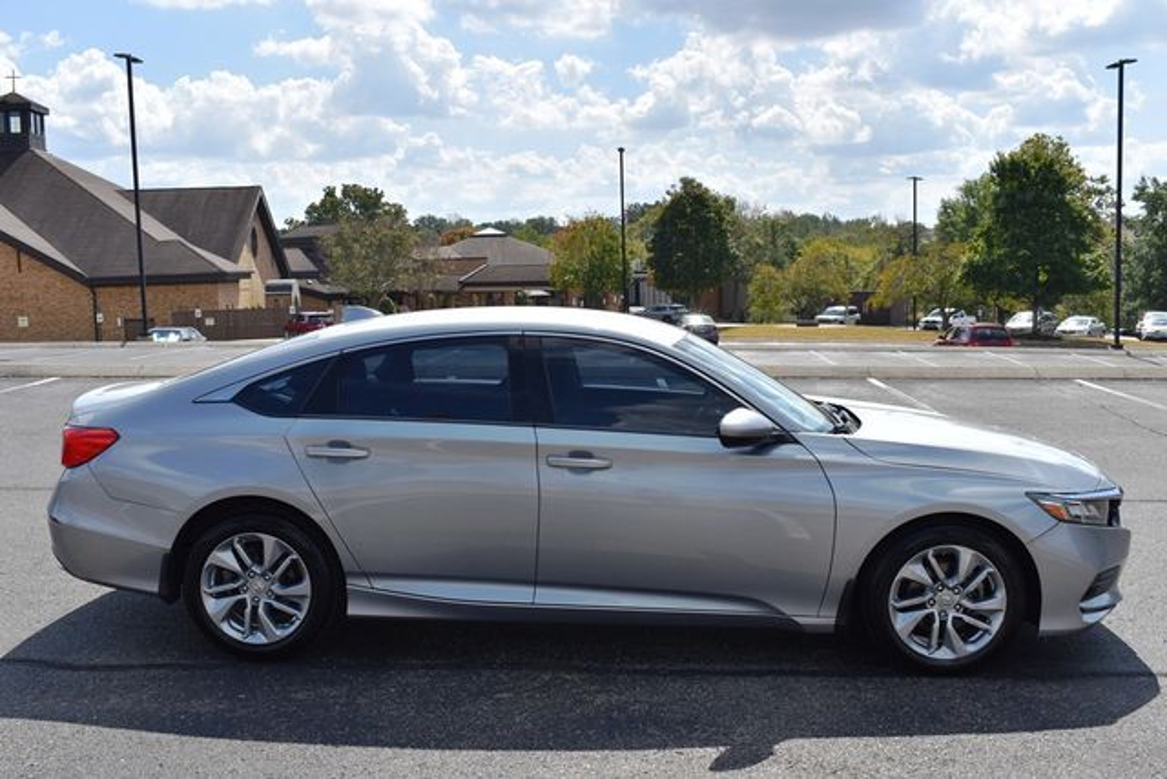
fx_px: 1167
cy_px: 390
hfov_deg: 53.1
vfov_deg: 36.9
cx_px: 584
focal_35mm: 36
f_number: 9
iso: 100
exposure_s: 1/320
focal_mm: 24
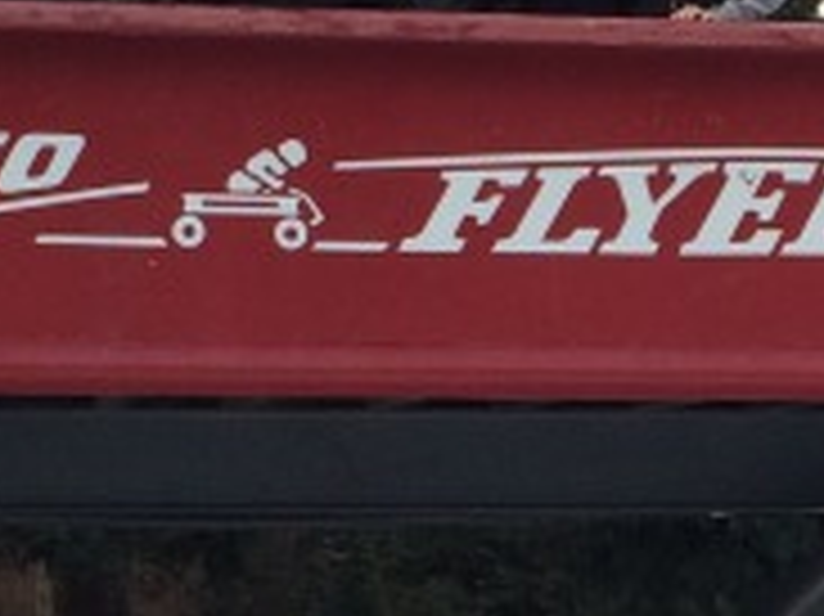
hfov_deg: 12.1
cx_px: 829
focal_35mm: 162
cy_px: 620
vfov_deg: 9.1
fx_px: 3854
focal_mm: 4.15
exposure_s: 1/130
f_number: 2.2
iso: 32
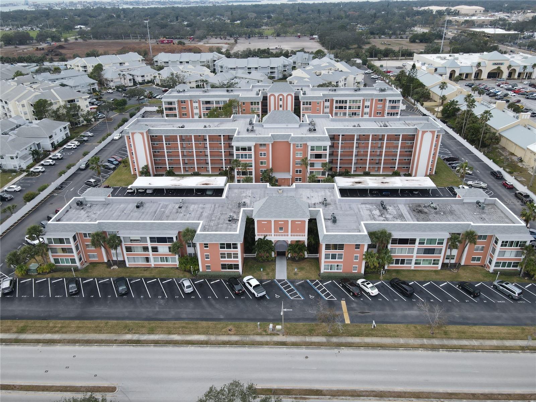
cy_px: 201
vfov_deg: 56.8
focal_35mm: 24
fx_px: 372
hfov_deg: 71.6
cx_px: 268
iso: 100
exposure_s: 1/125
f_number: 2.8
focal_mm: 4.5
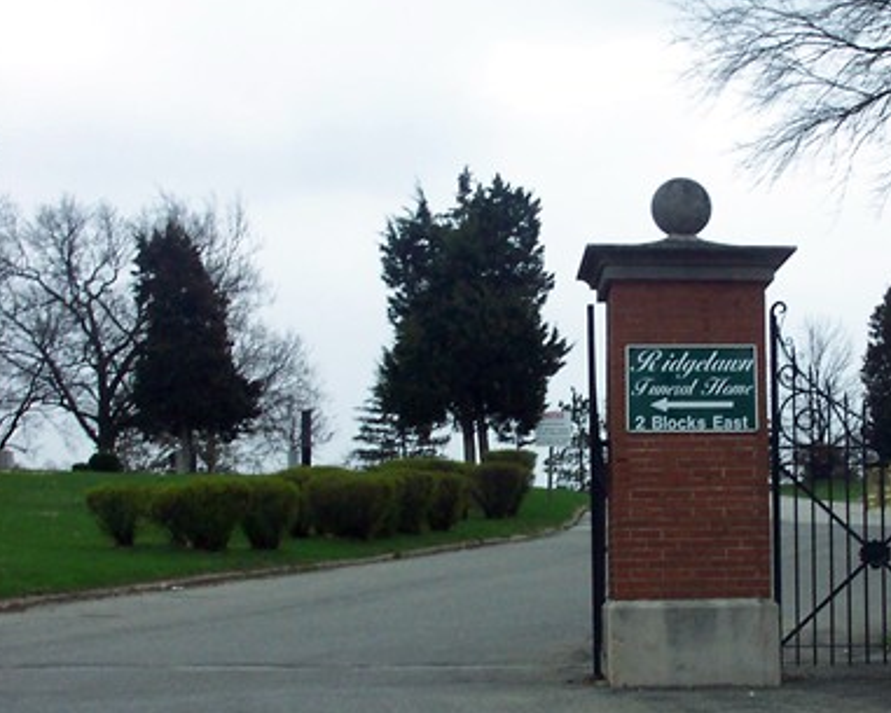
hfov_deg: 27.4
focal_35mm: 69
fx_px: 1820
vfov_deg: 22.1
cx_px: 582
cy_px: 443
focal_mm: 7.5
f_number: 9.5
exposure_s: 1/90
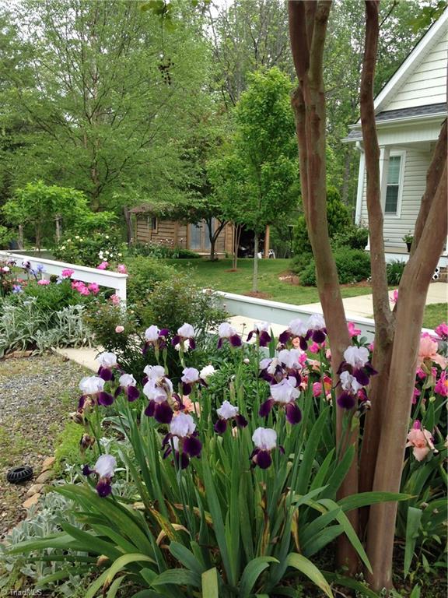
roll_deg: -0.5
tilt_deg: -10.3
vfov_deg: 55.4
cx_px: 224
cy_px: 299
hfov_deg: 42.9
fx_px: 569
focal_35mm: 33
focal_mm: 4.12
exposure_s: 1/250
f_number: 2.4
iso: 50
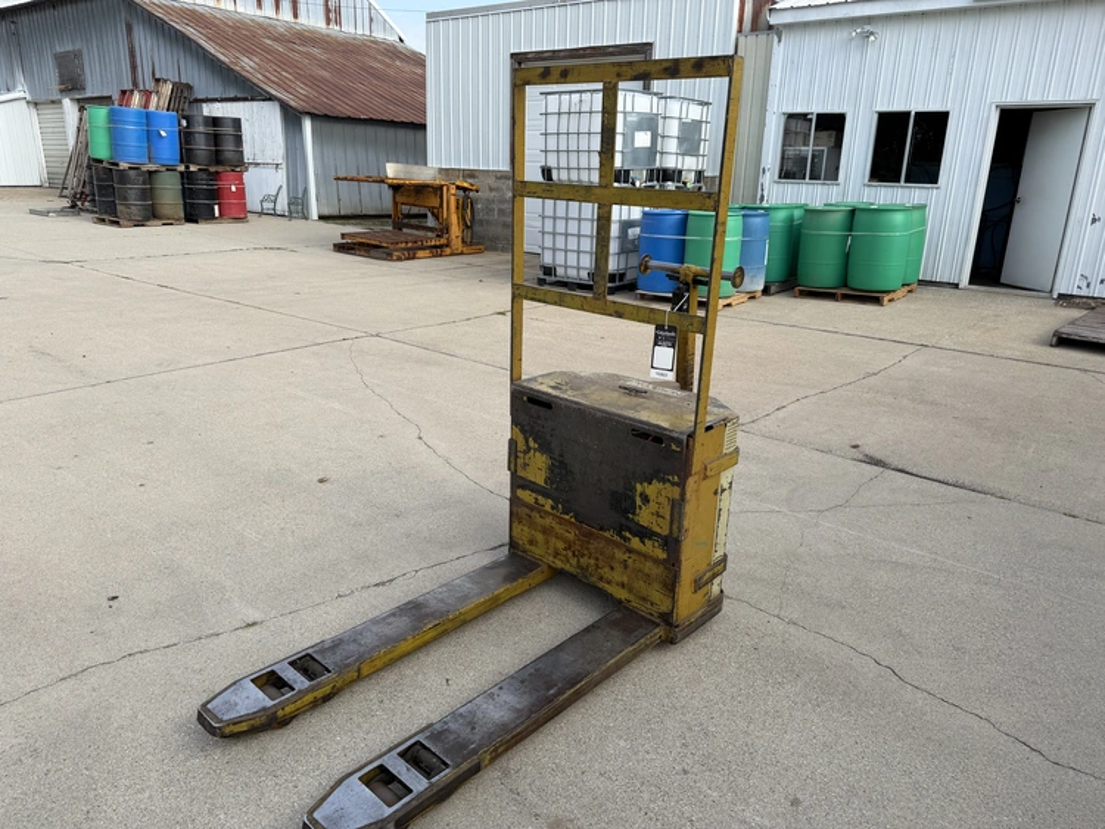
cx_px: 552
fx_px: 766
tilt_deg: -16.9
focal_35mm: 24
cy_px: 414
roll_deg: -1.9
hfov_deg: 71.6
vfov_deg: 56.8
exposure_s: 1/1901
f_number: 1.78
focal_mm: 6.76
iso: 80
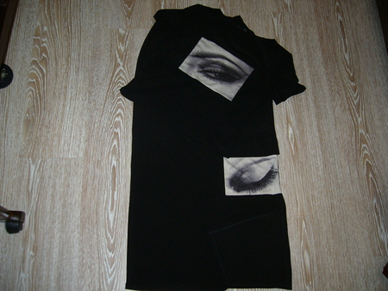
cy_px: 146
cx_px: 194
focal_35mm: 35
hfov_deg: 52.6
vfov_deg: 40.7
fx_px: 393
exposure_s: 1/60
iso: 100
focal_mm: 5.8
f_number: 2.8
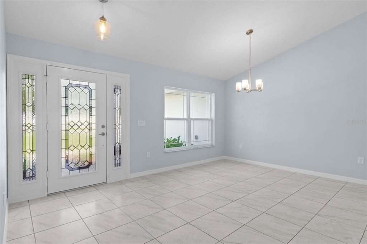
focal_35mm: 18
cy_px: 122
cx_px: 184
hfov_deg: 90.0
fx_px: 183
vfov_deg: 67.3
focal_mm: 12
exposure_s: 1/6
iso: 640
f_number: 8
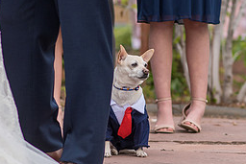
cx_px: 136
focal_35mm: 256
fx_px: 1750
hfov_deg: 8.0
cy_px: 77
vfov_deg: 5.4
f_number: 2.8
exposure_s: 1/500
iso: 100
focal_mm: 85
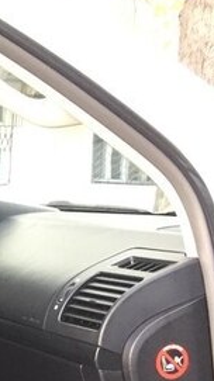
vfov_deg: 27.3
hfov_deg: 13.2
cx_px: -237
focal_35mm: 77
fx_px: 778
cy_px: 259
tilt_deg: -6.6
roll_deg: -2.0
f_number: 2.2
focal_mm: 4.15
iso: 200
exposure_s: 1/33
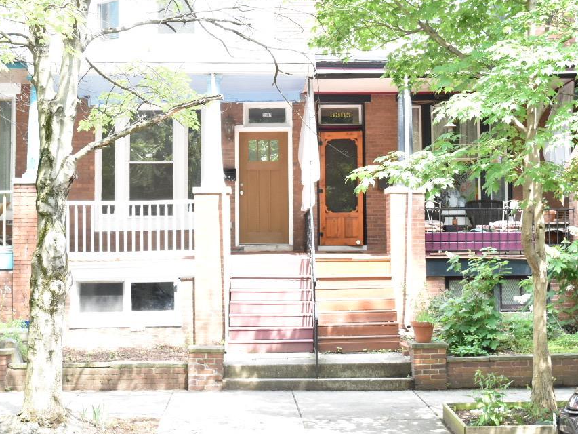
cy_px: 145
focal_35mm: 74
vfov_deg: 19.9
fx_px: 1234
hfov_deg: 26.4
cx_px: 300
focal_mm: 27
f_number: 5.6
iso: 1000
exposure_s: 1/200
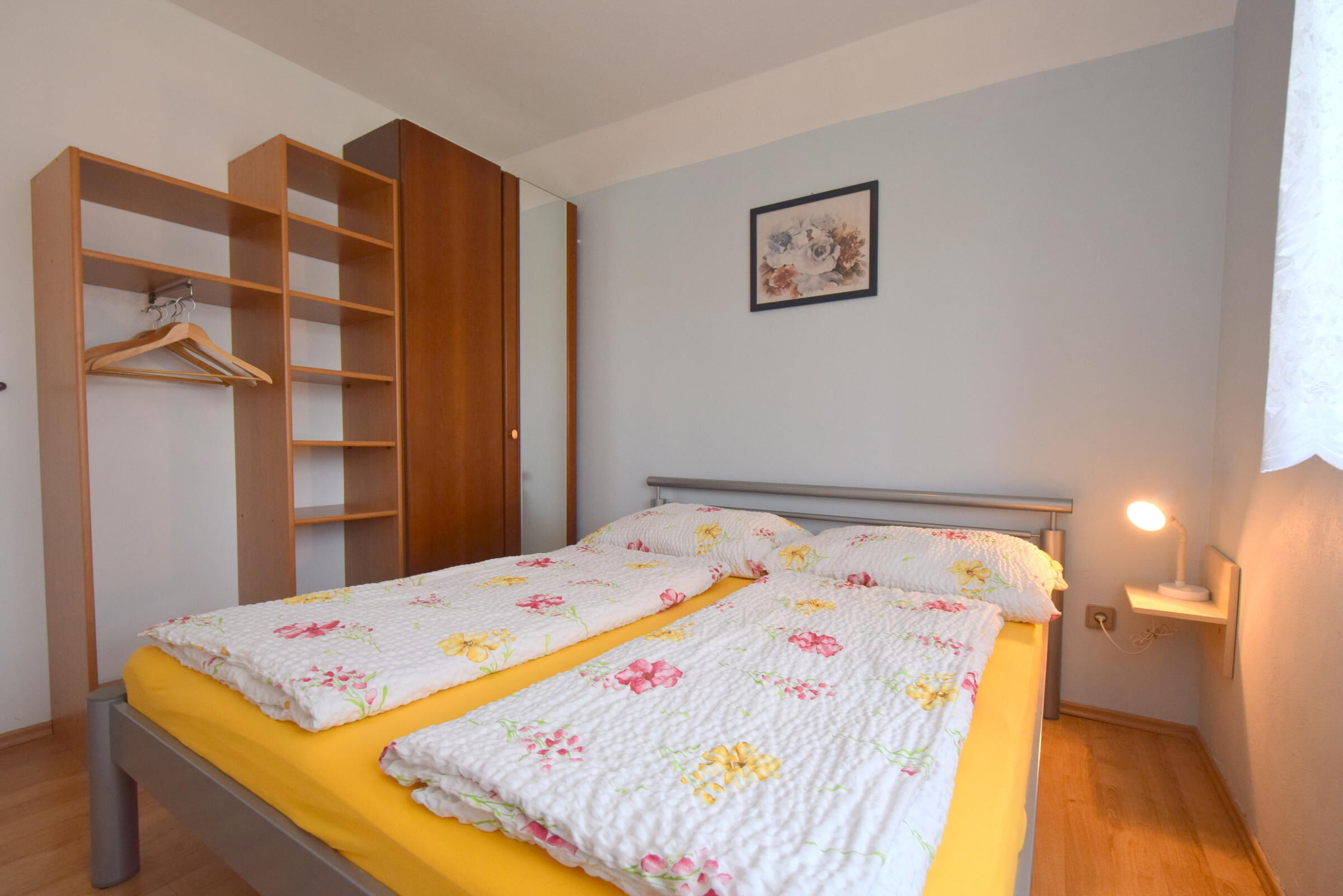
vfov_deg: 77.3
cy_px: 448
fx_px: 560
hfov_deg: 100.4
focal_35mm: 15
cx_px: 672
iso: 400
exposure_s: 1/100
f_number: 5
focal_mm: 10
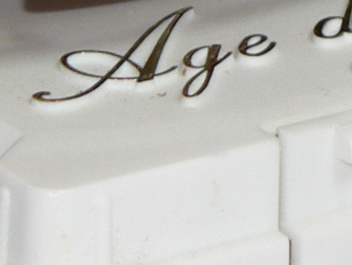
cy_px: -339
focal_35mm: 755
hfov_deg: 2.6
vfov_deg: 2.0
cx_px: 34
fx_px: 7684
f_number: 3.2
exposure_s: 1/60
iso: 80
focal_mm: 19.9
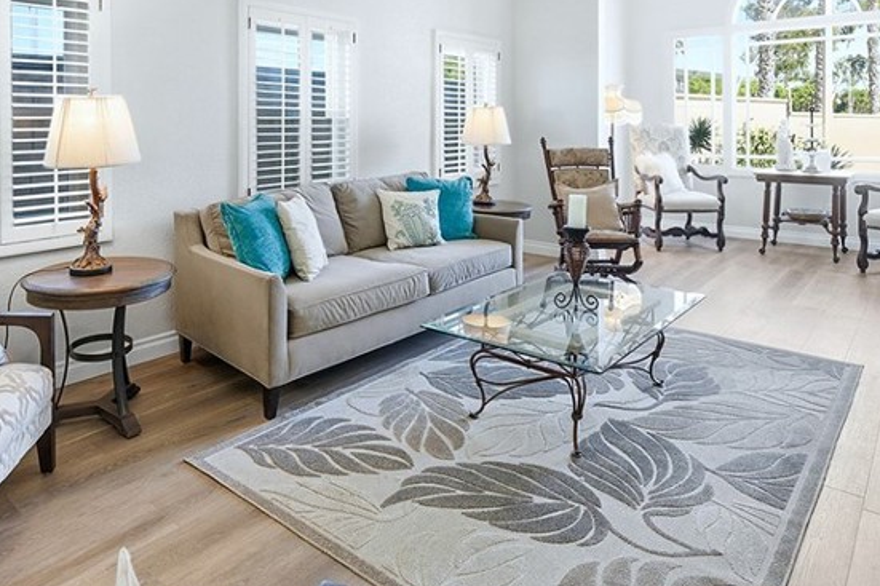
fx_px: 635
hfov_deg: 69.0
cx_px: 371
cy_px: 126
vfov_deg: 47.1
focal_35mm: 26
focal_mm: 14
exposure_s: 1/1000
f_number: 5
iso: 1000
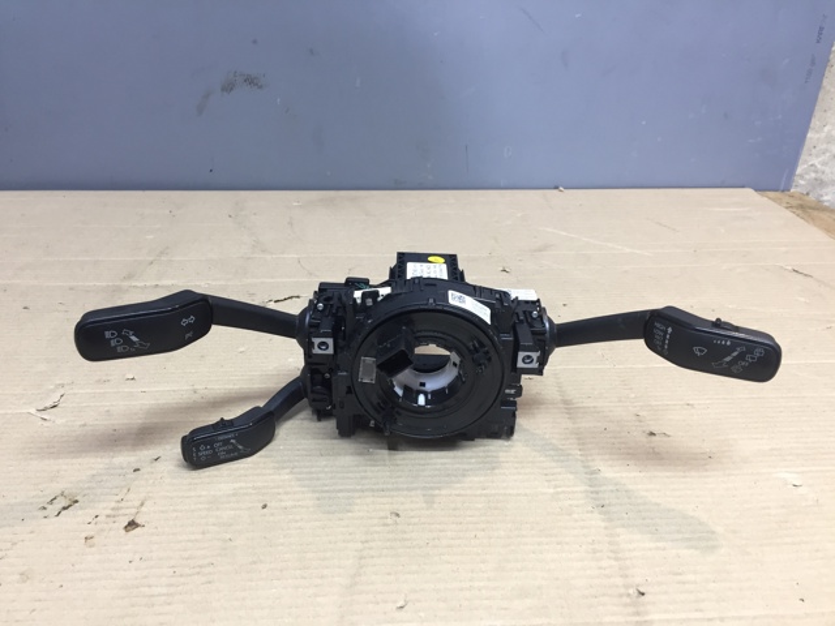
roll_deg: -2.8
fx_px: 700
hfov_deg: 61.7
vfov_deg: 48.2
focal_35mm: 29
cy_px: 313
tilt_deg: -28.5
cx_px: 418
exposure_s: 1/33
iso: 80
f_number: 2.2
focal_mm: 4.15
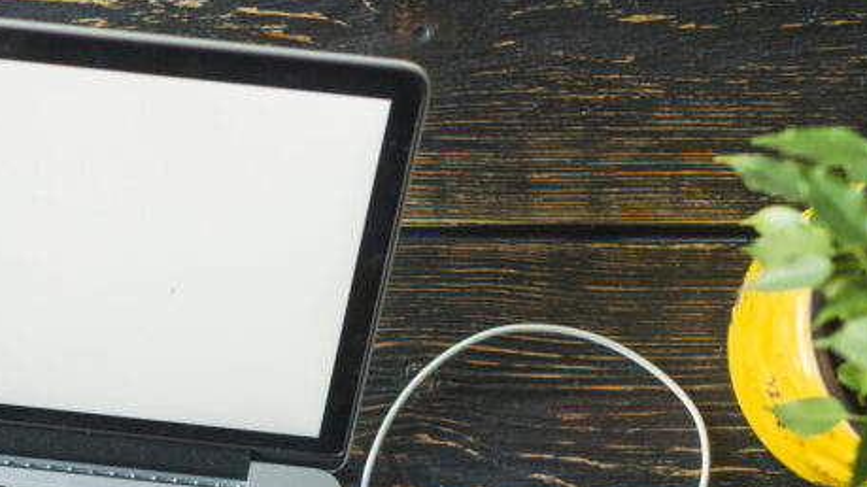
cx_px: -85
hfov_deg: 16.0
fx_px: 2988
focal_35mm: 130
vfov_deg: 9.2
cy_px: 651
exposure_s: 1/100
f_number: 2.8
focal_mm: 50
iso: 320
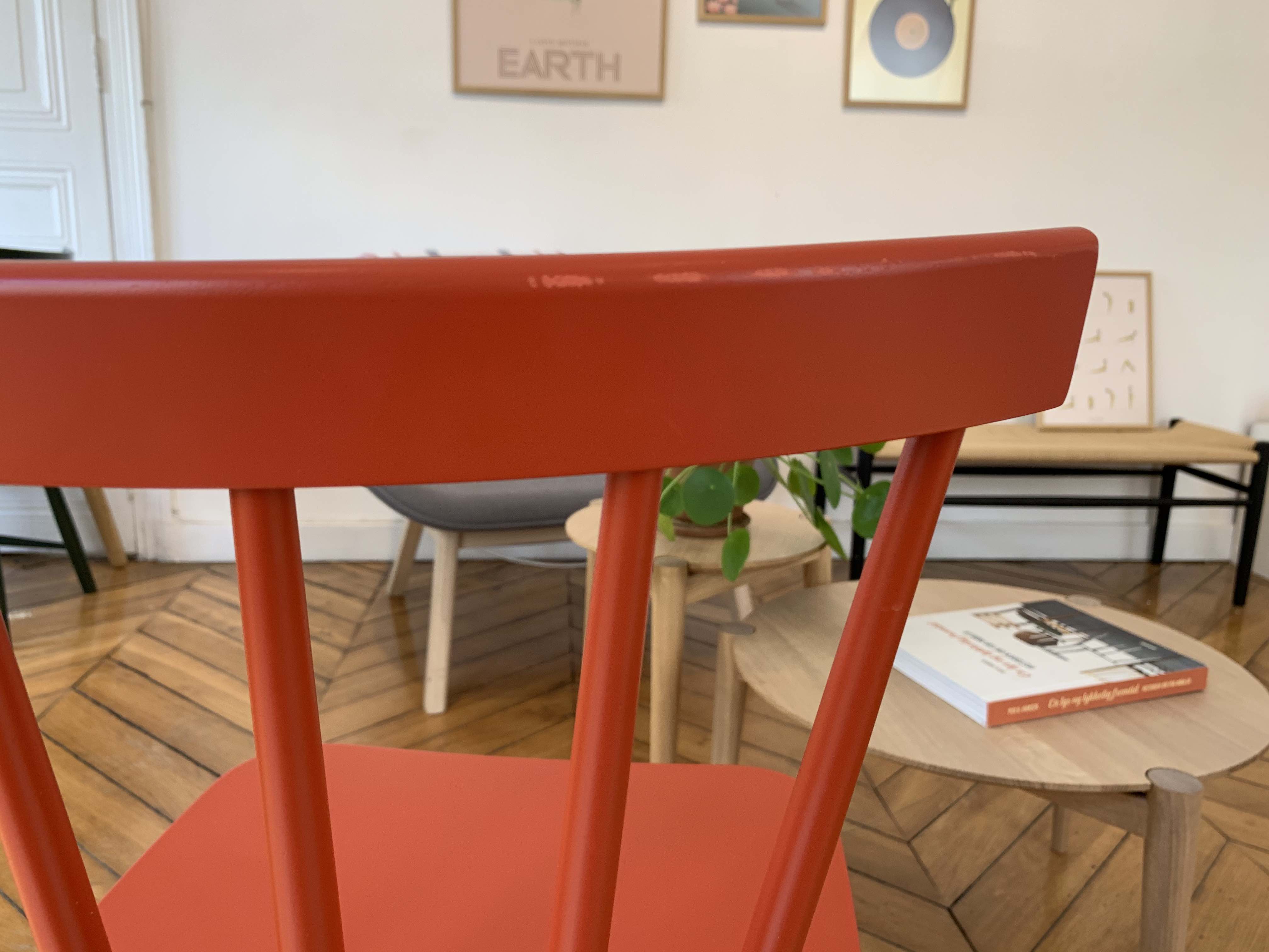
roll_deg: -0.3
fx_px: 953
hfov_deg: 67.3
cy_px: 476
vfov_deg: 53.1
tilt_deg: -10.9
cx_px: 634
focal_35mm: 26
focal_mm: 4.25
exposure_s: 1/50
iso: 50
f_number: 1.8
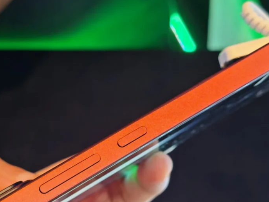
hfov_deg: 23.5
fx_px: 645
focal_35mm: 83
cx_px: 115
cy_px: 135
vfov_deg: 17.7
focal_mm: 5.4
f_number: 1.6
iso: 160
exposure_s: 1/50
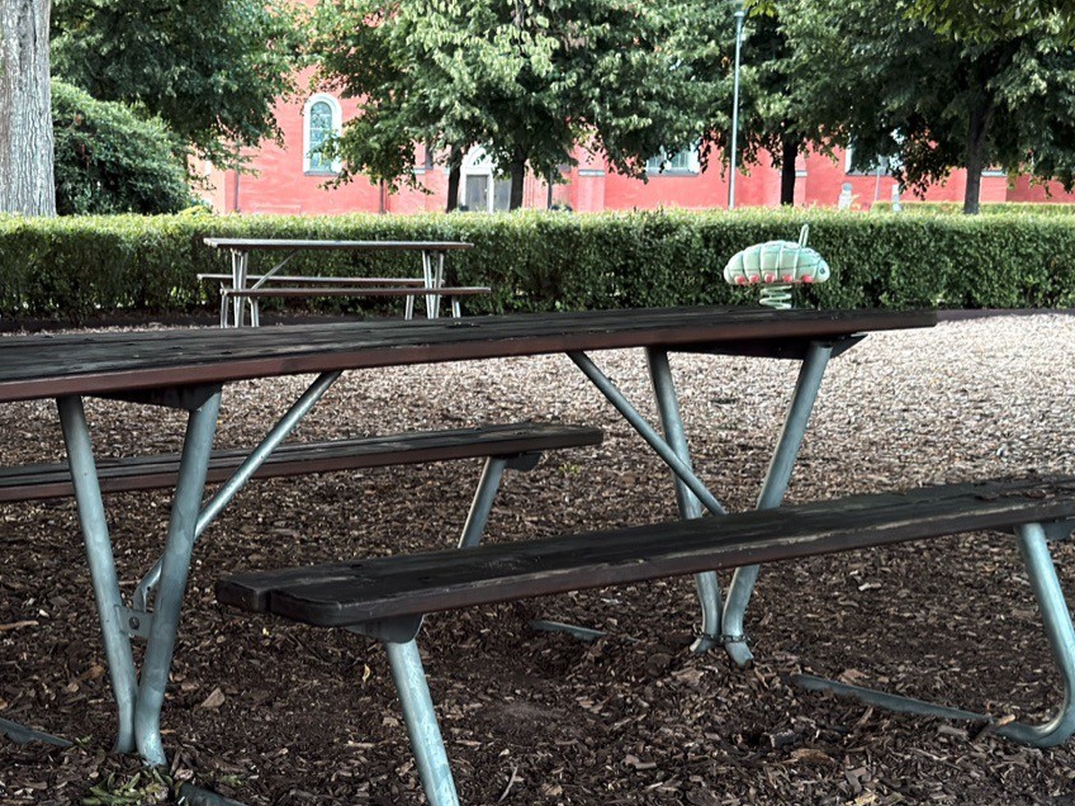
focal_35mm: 66
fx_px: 2050
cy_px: 598
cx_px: 306
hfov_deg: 29.1
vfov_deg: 22.1
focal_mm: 6.76
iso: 500
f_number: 1.78
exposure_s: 1/40
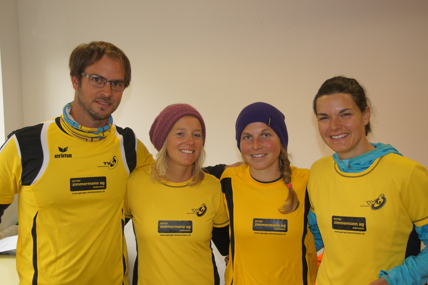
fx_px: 499
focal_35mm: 42
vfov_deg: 31.9
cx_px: 214
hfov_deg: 46.4
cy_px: 142
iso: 320
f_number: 4.5
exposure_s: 1/60
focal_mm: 28
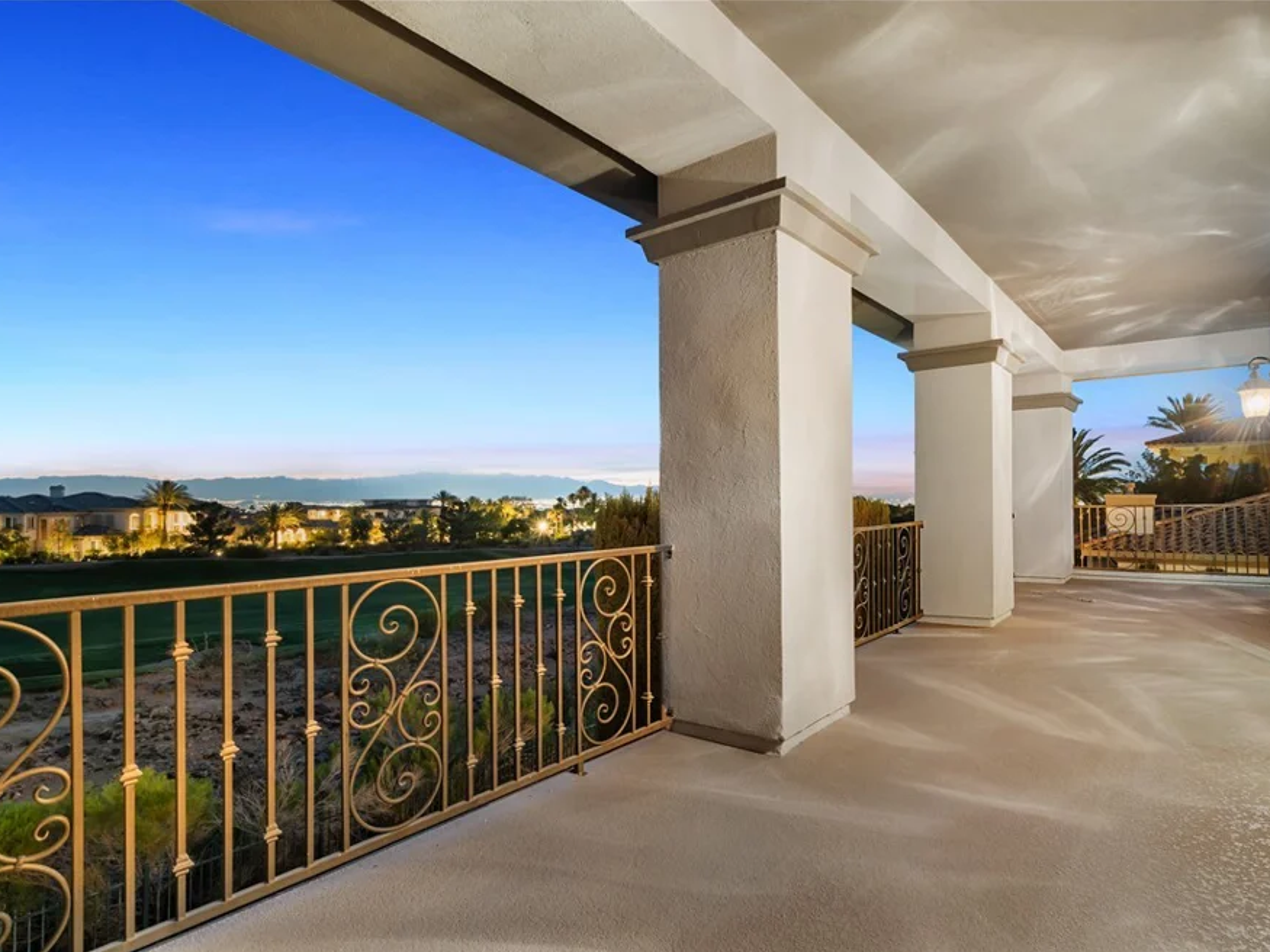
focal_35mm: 18
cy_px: 494
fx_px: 660
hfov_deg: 87.2
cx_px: 723
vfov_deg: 71.6
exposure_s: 13
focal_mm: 16
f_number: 8
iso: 400
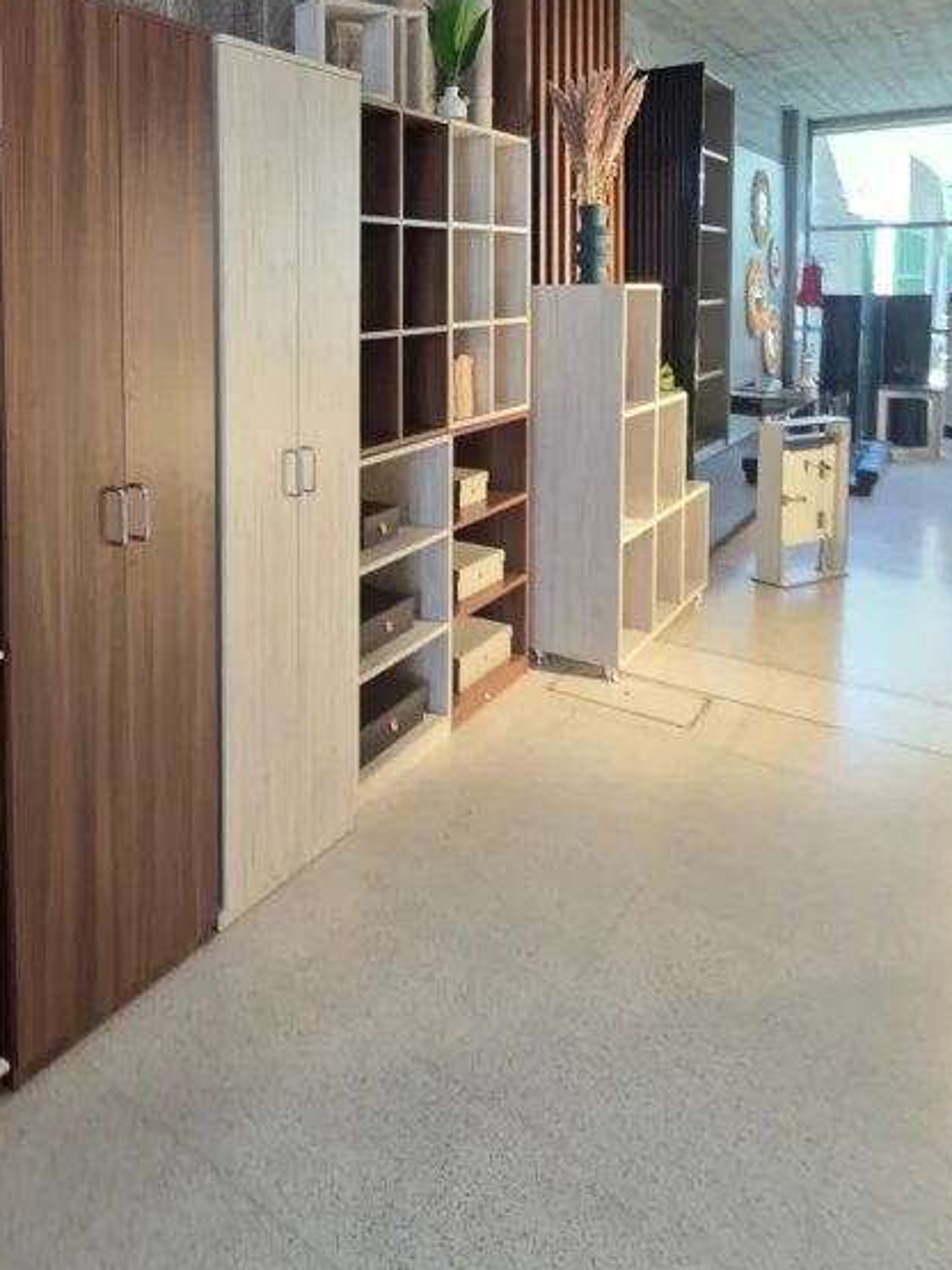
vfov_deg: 67.7
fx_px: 880
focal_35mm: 24
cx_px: 103
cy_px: 339
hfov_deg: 50.6
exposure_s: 1/100
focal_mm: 2.2
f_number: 1.9
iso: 200
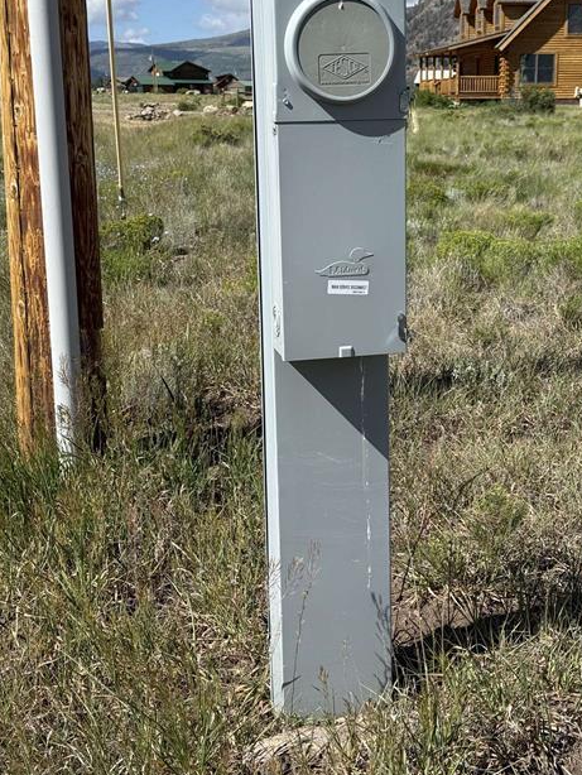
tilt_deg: -11.6
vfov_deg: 32.1
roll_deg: -1.5
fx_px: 1344
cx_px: 353
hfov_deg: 24.4
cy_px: 337
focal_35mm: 60
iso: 64
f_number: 1.78
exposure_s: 1/4878
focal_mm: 6.76
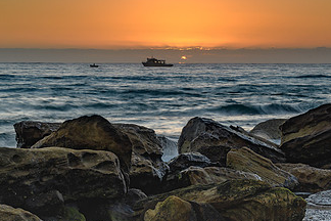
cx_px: 148
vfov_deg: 12.7
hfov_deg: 18.9
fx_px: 993
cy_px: 122
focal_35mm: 108
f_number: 8
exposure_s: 1/2
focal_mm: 40
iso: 100
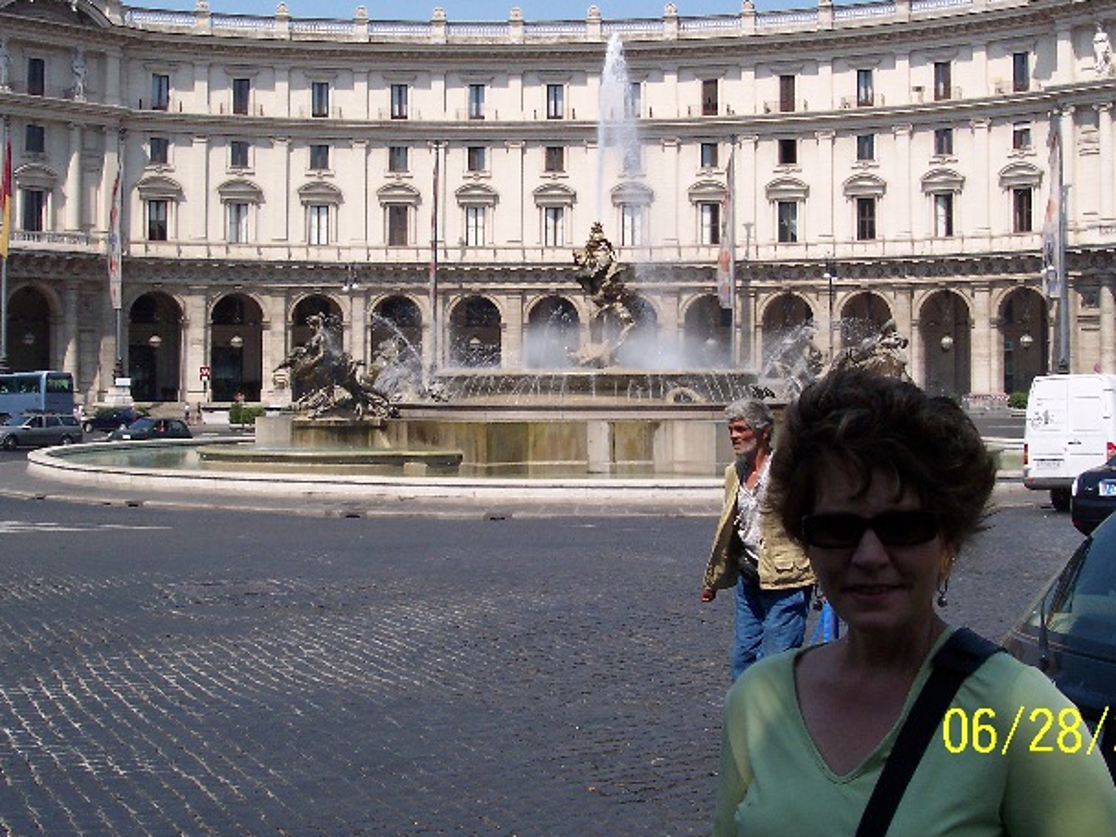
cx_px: 565
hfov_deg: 38.2
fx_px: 1612
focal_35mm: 50
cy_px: 318
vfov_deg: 29.0
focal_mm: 8
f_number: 4.8
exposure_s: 1/700
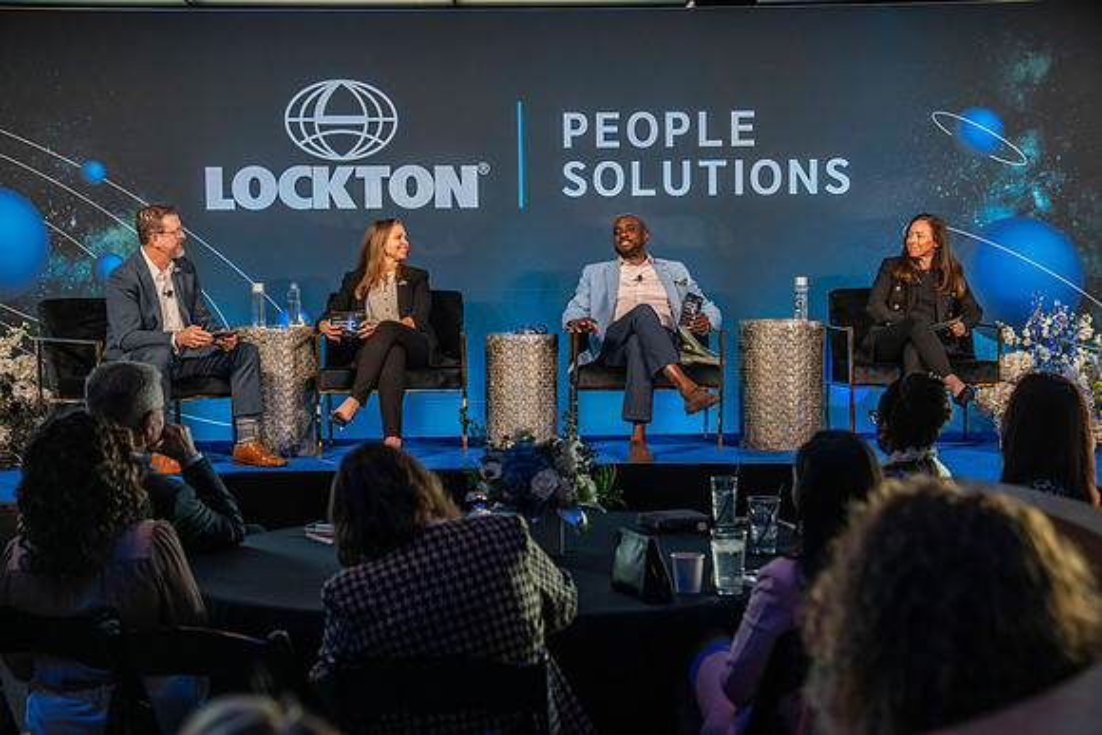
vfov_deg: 21.6
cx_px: 551
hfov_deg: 31.9
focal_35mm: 63
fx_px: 1929
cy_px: 368
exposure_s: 1/200
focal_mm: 63
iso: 4000
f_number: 4.5
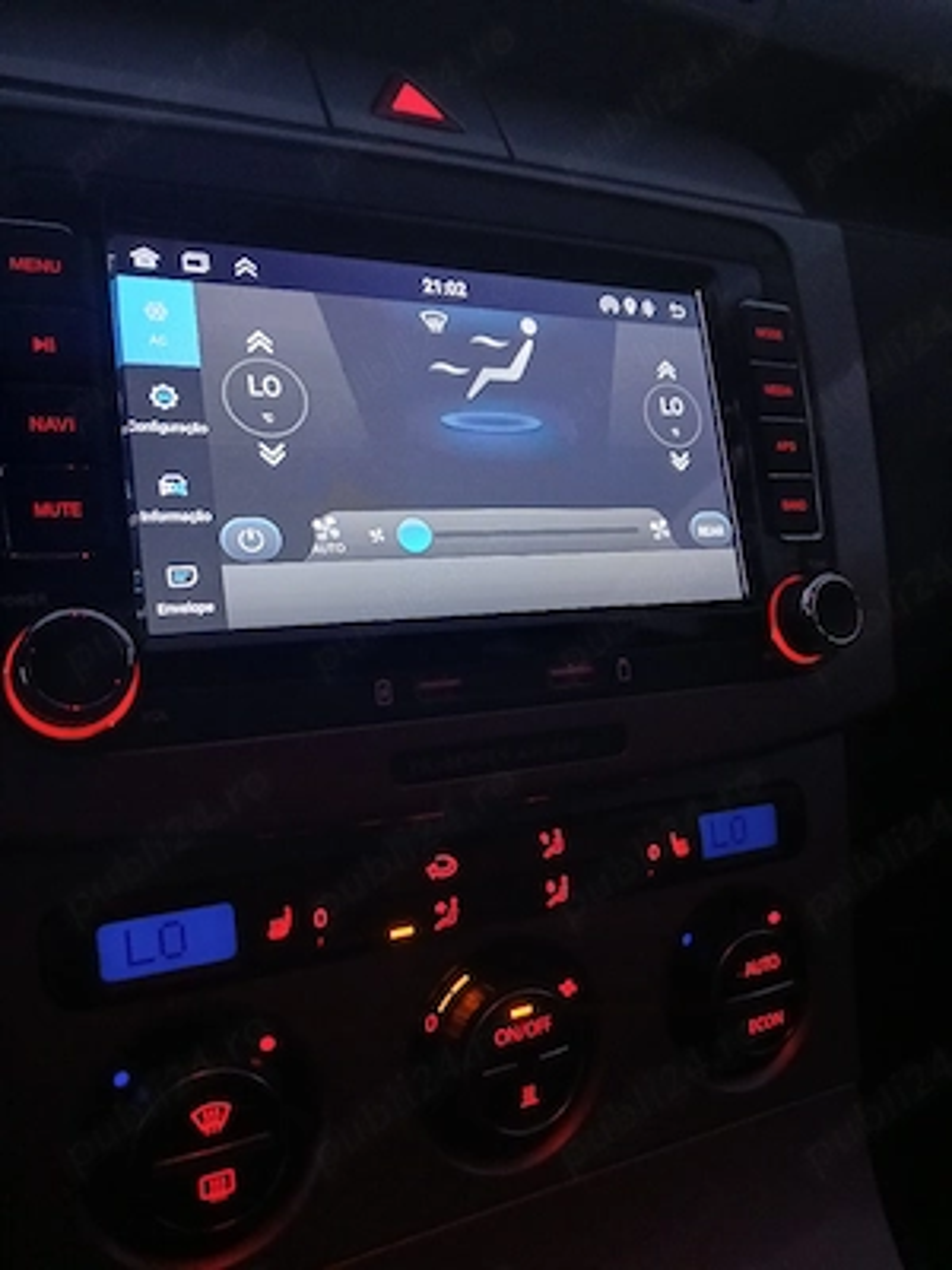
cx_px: 476
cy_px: 635
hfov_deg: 53.1
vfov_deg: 67.3
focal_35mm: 26
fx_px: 953
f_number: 1.8
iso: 1000
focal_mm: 3.98
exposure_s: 1/16.7
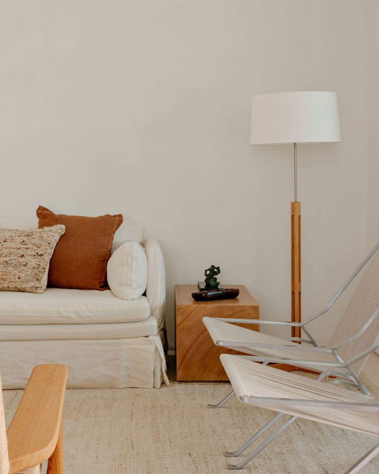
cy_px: 190
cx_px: 170
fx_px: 869
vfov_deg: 30.4
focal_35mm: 62
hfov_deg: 24.6
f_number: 9
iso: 200
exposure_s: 1/10
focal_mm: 37.6
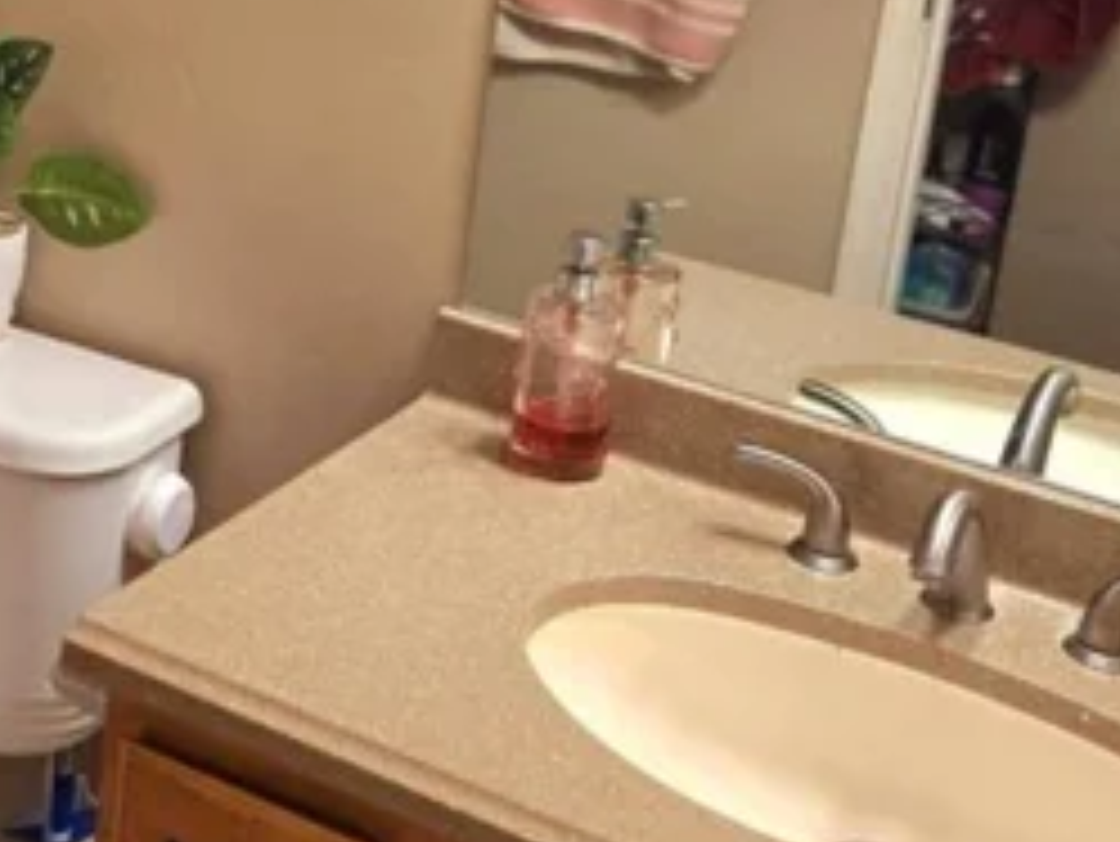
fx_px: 2234
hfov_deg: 27.3
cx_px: 146
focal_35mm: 69
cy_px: -36
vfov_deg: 20.5
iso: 125
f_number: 1.8
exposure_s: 1/120
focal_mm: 5.4
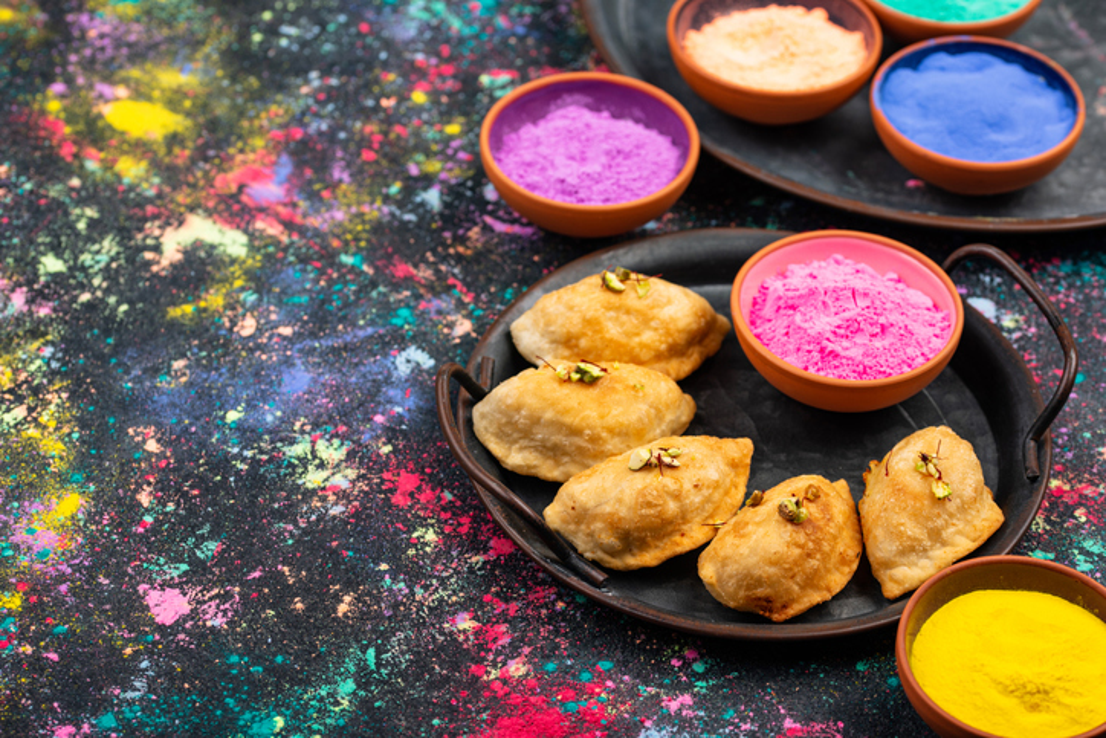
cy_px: 369
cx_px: 553
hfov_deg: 19.5
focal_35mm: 105
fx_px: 3226
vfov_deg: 13.0
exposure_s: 1/125
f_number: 9
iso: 100
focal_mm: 105
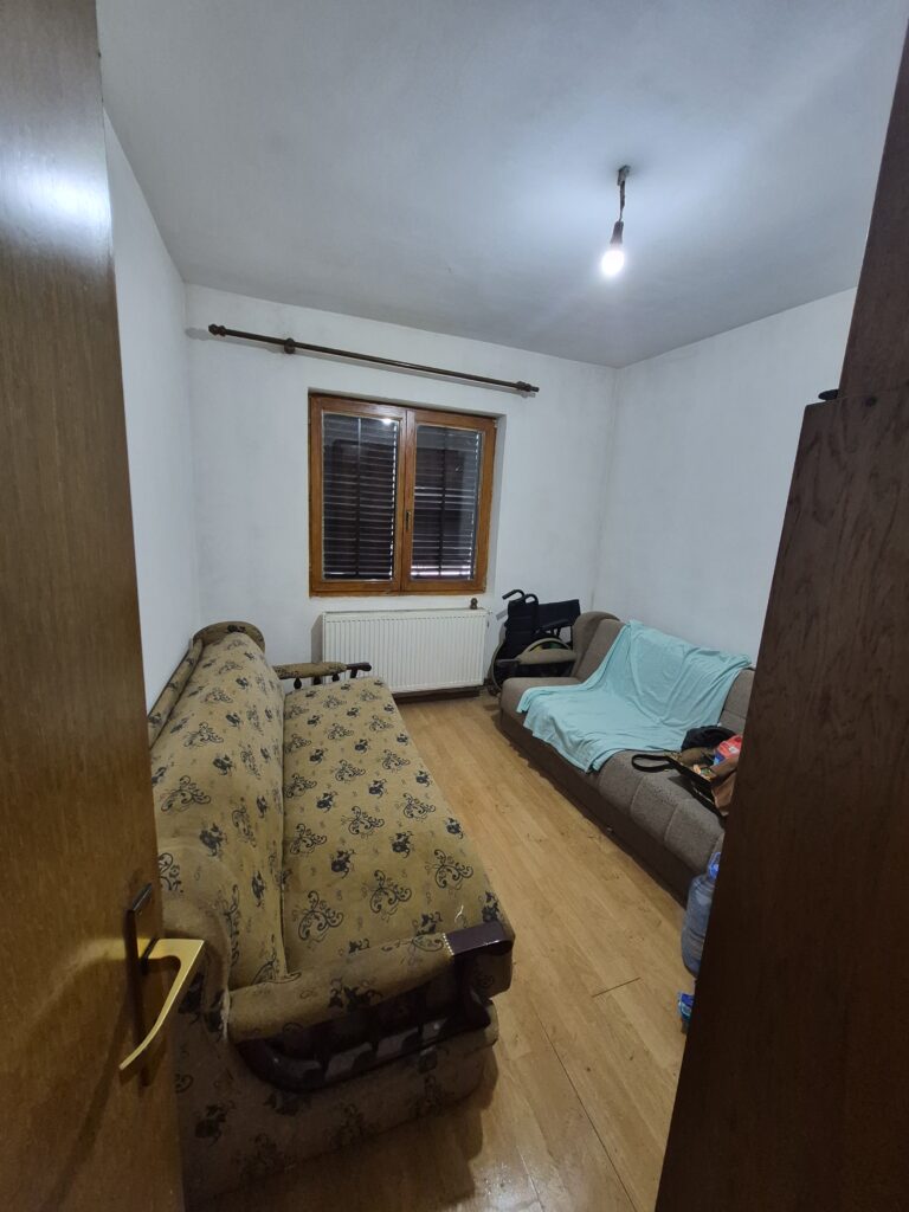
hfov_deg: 89.9
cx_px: 454
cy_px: 606
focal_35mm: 13
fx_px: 455
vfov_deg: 106.2
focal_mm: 1.74
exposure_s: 1/50
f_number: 2.2
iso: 500
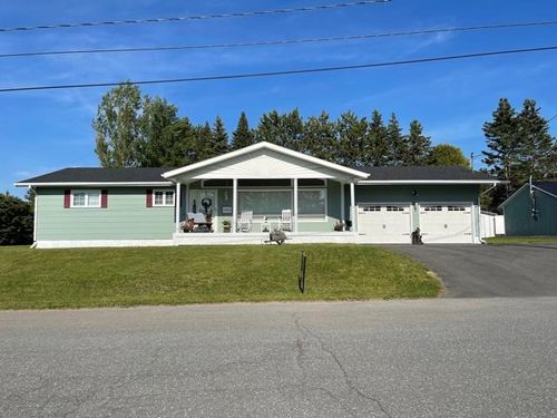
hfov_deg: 67.3
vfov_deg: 53.1
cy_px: 209
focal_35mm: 26
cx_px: 278
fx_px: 418
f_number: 1.6
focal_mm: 5.1
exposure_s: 1/5618
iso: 32
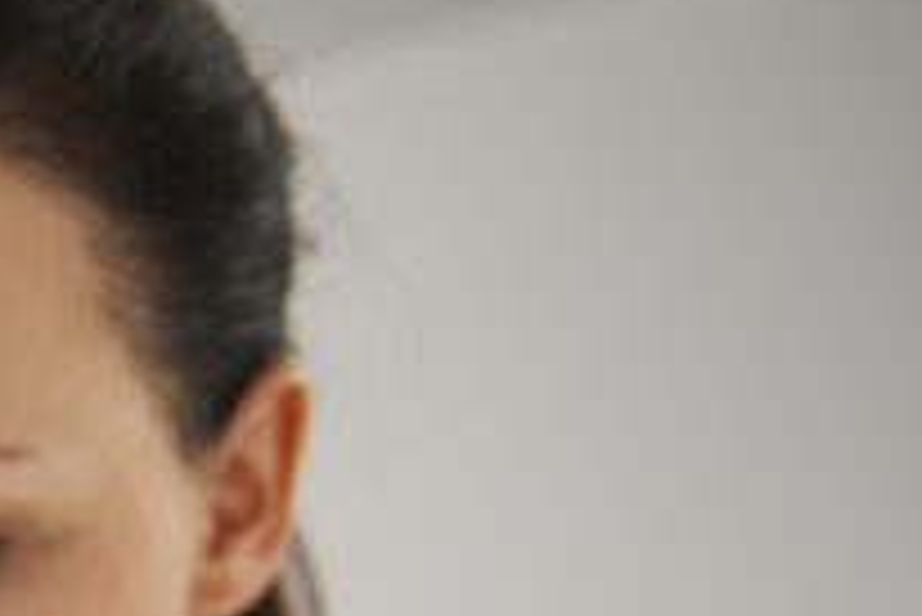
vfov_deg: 11.0
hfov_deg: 15.7
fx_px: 2973
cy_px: 1122
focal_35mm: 116
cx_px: -585
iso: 160
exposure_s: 1/100
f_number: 2.8
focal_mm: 31
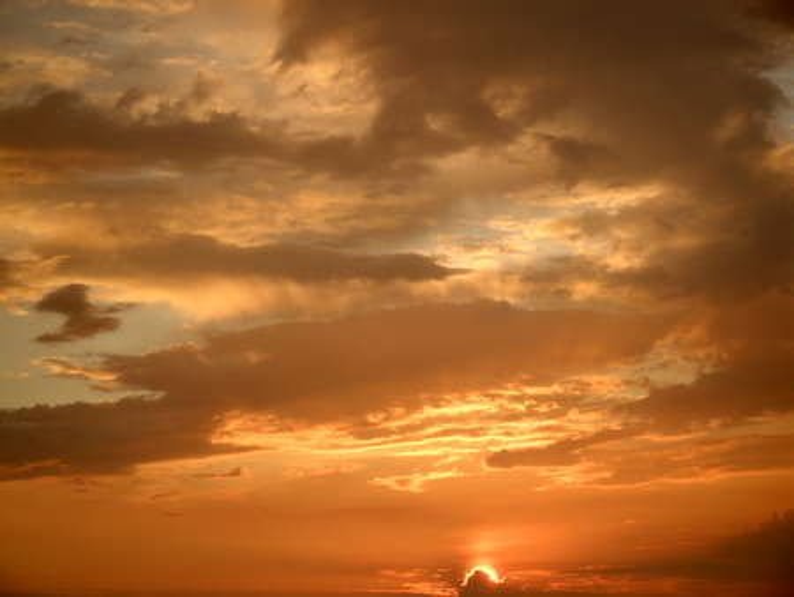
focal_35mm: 105
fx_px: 2410
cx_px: 397
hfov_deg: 18.7
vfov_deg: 14.1
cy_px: 298
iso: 100
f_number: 5.8
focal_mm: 18.9
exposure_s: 1/180
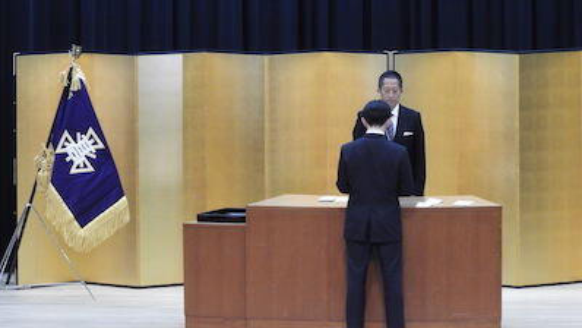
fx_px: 4569
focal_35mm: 296
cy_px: 184
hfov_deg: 7.3
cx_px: 291
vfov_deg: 4.1
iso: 800
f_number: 5.5
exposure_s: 1/15
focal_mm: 48.4
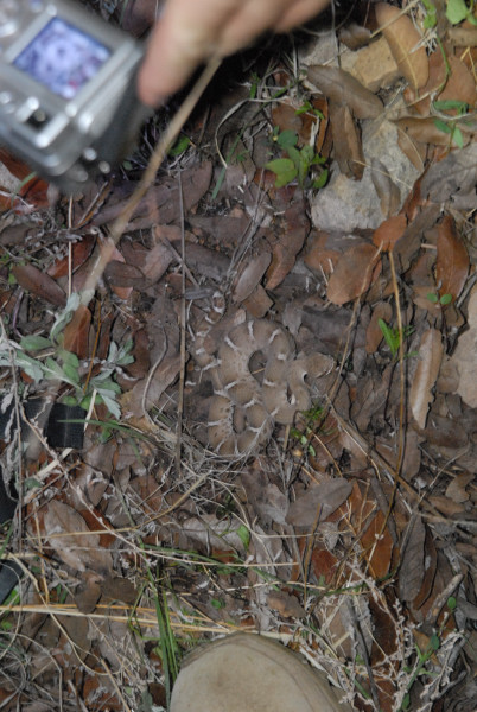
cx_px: 238
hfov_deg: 12.2
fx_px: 2228
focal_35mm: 112
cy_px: 356
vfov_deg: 18.2
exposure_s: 1/30
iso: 1600
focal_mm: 75
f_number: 5.6
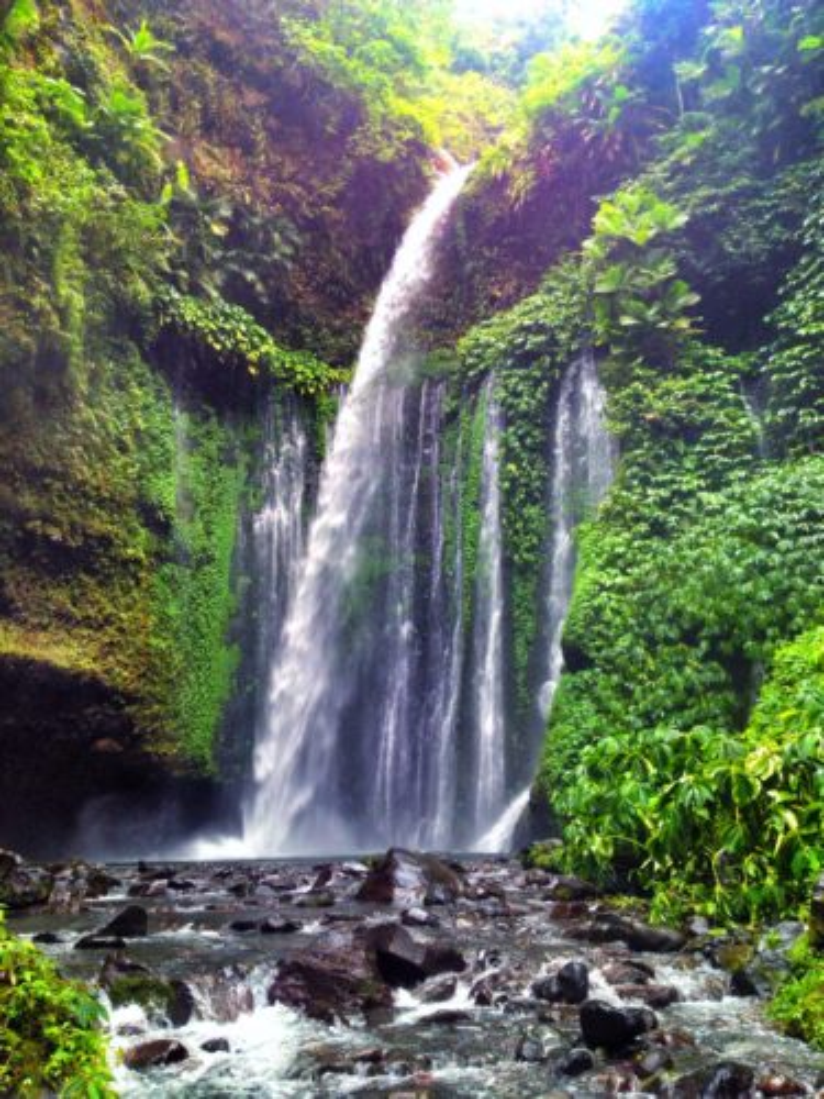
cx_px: 412
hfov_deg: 40.7
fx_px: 1111
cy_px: 550
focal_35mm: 35
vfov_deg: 52.6
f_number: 2.4
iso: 50
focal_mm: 4.28
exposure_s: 1/60
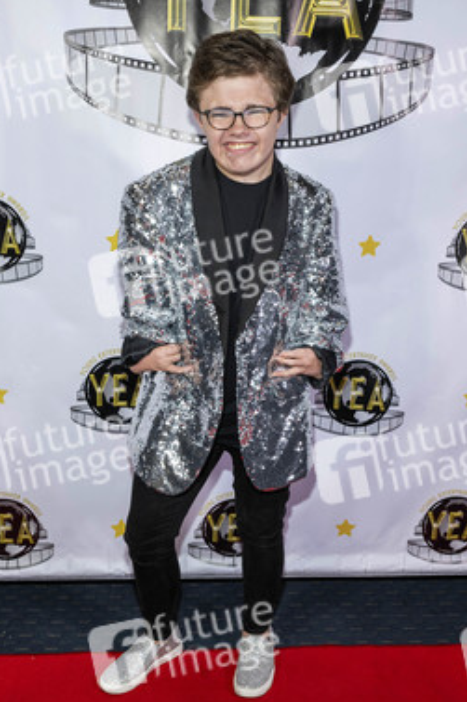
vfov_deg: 53.7
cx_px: 238
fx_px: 692
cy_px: 367
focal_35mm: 36
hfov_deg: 37.3
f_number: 5.6
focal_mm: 33.5
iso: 800
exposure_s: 1/200
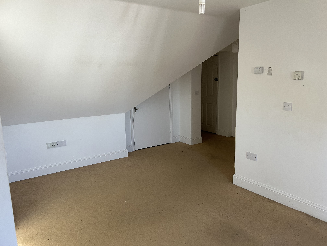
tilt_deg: -10.2
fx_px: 246
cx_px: 164
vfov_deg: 53.1
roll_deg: +1.6
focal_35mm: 26
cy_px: 123
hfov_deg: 67.3
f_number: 1.5
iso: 125
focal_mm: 5.7
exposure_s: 1/114
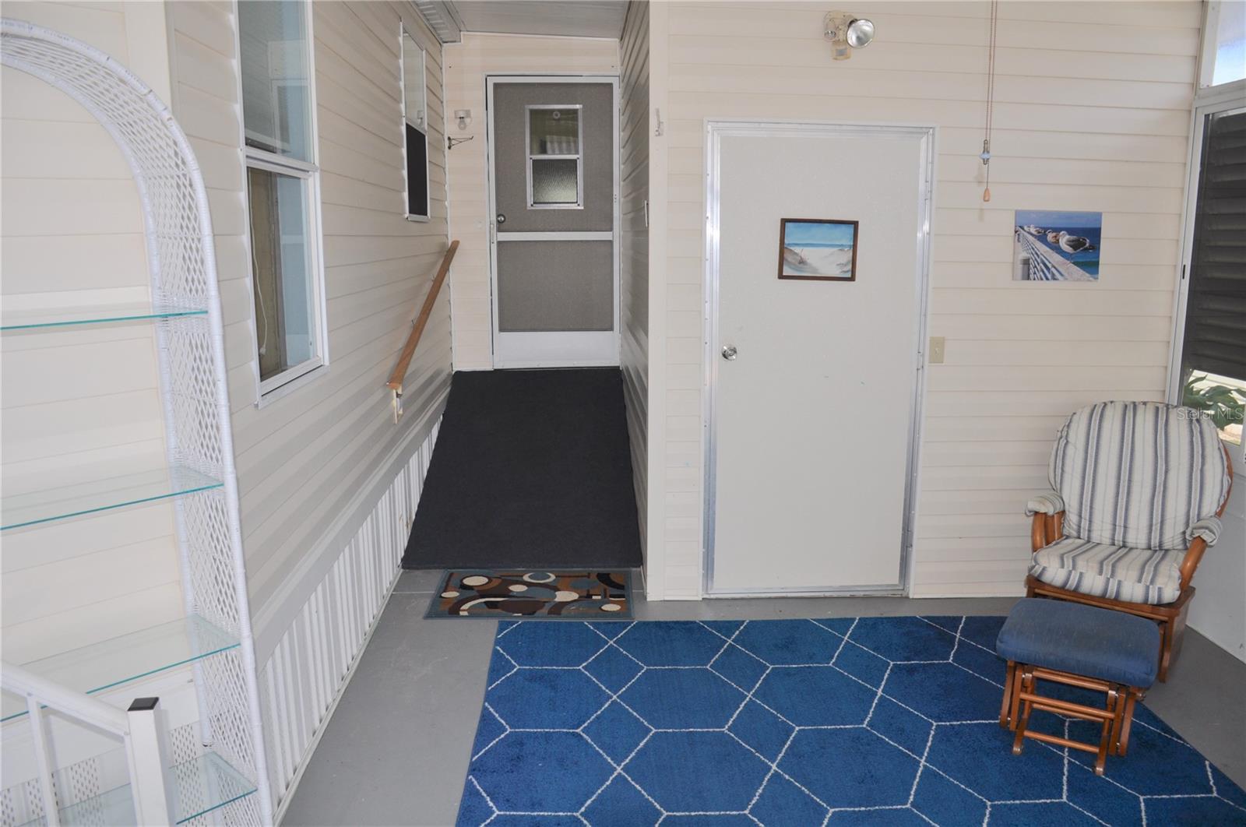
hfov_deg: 67.5
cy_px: 414
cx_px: 623
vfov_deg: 47.8
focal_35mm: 27
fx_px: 933
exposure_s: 1/200
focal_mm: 18
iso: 200
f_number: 5
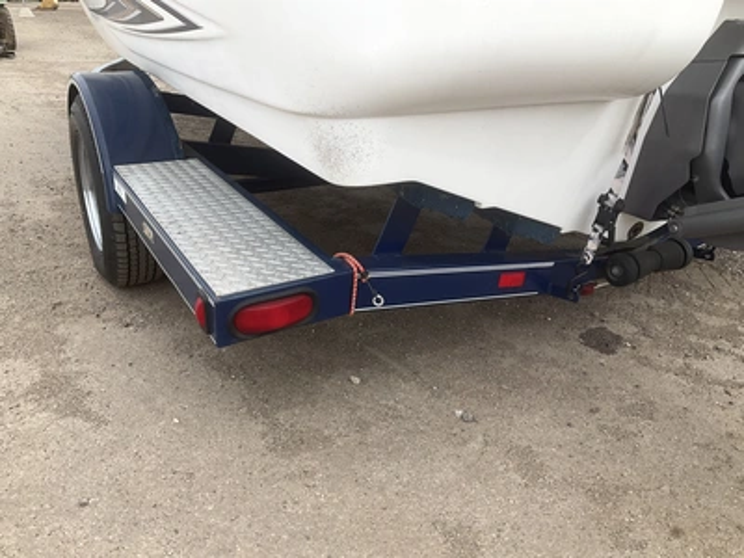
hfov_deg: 61.7
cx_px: 372
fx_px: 623
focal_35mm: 29
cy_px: 279
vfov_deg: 48.2
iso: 25
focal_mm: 3
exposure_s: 1/719
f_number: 1.8
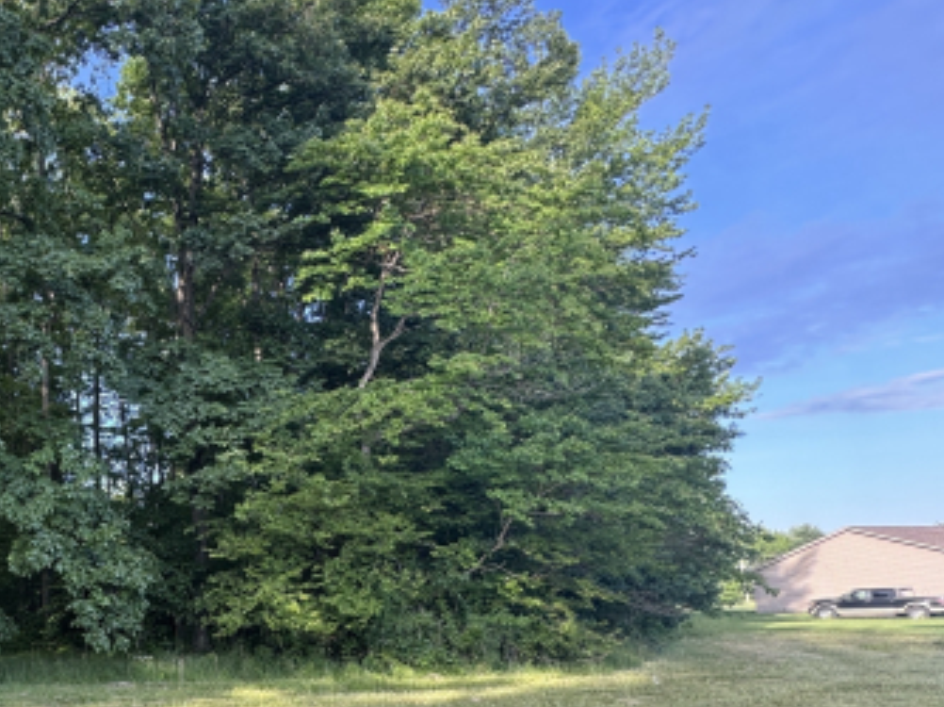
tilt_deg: +7.2
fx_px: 763
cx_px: 21
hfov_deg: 52.0
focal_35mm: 28
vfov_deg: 48.3
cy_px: 503
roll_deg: +1.5
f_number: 2.2
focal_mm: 2.22
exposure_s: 1/99
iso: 64
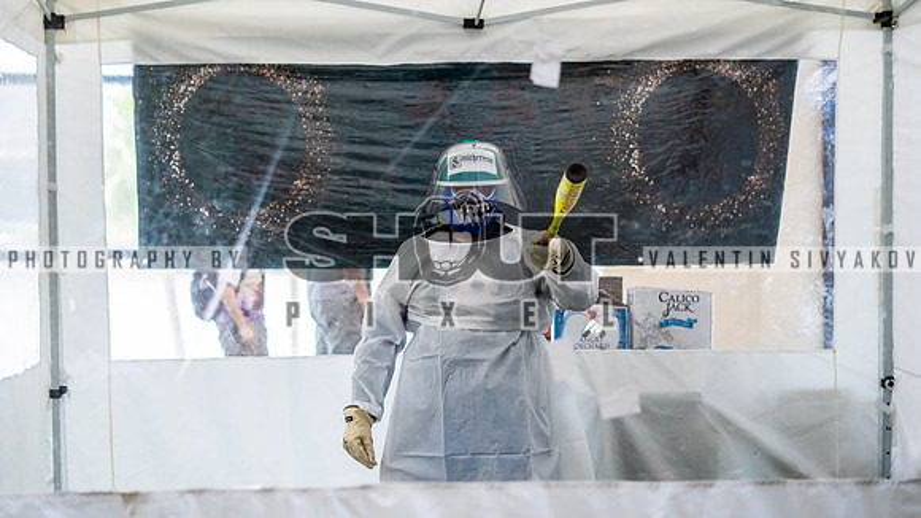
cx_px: 427
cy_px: 246
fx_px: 1639
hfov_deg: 31.4
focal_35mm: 67
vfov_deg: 17.9
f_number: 2
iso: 400
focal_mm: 50
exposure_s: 1/500
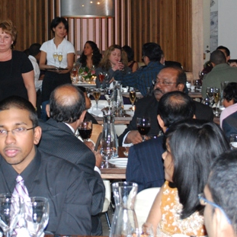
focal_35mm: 98
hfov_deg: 17.7
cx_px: 82
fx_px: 759
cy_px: 50
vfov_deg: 17.6
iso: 800
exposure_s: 1/60
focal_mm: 32
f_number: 4.8
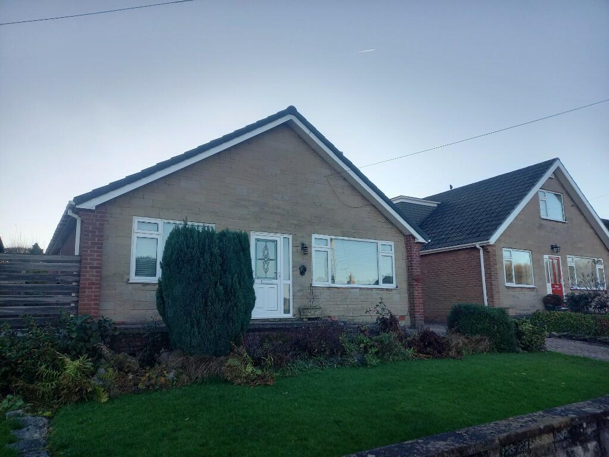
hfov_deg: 69.4
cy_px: 228
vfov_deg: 54.9
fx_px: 440
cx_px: 304
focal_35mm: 25
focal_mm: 4.65
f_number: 1.8
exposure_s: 1/441
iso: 50
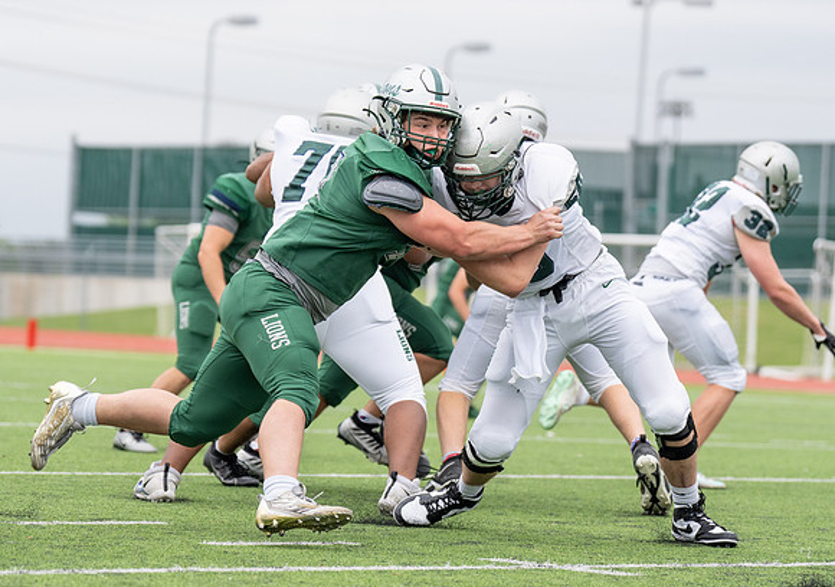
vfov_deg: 8.3
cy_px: 299
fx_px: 4064
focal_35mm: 172
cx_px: 397
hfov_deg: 11.7
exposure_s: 1/1250
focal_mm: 108
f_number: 2.8
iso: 250
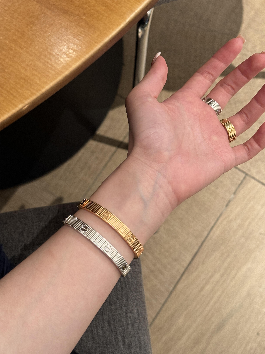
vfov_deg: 39.7
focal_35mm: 48
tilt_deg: -76.2
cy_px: 177
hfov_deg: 30.3
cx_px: 132
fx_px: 490
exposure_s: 1/50
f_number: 1.78
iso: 250
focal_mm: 6.86
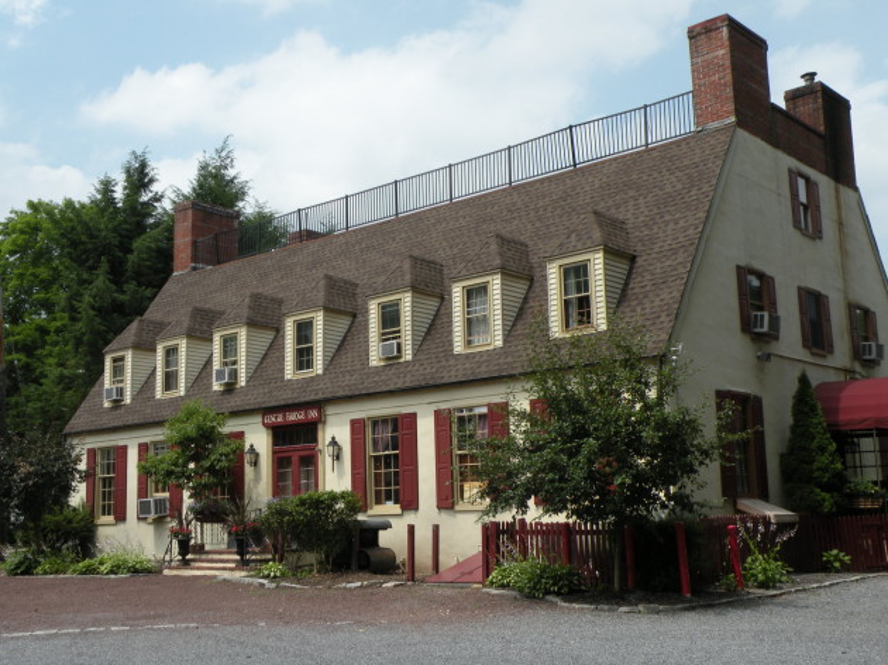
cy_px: 332
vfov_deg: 34.3
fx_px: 1077
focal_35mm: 42
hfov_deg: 44.8
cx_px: 444
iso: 64
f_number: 6.3
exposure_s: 1/237
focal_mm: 7.4
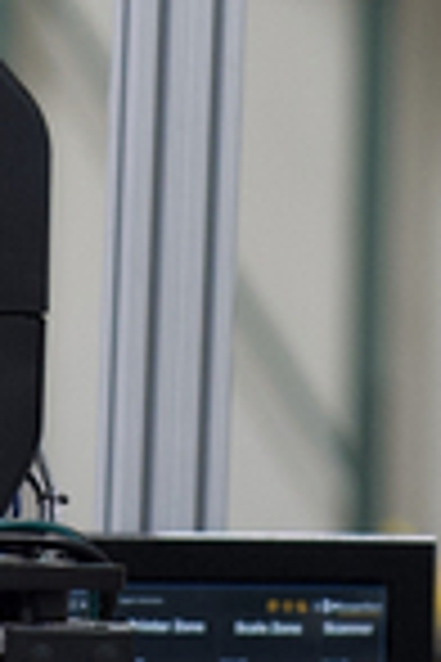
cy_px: -20
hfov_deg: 2.6
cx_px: 140
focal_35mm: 519
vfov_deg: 4.0
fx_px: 9536
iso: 1250
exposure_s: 1/160
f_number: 2.5
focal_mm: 85
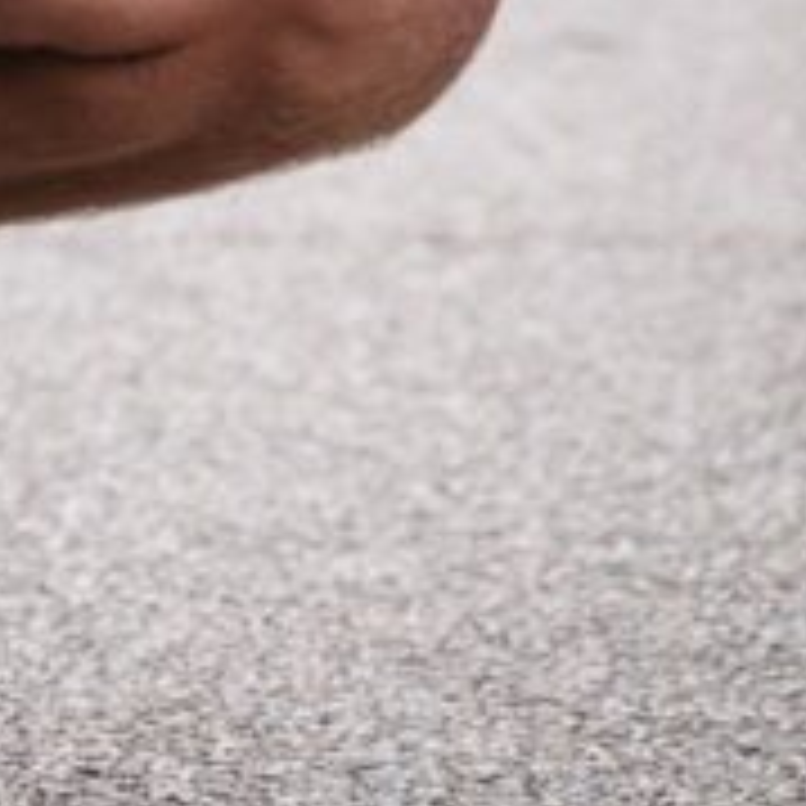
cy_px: -1121
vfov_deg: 4.7
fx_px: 9589
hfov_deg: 4.8
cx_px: -435
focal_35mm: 364
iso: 800
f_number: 3.2
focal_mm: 75
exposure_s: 1/200
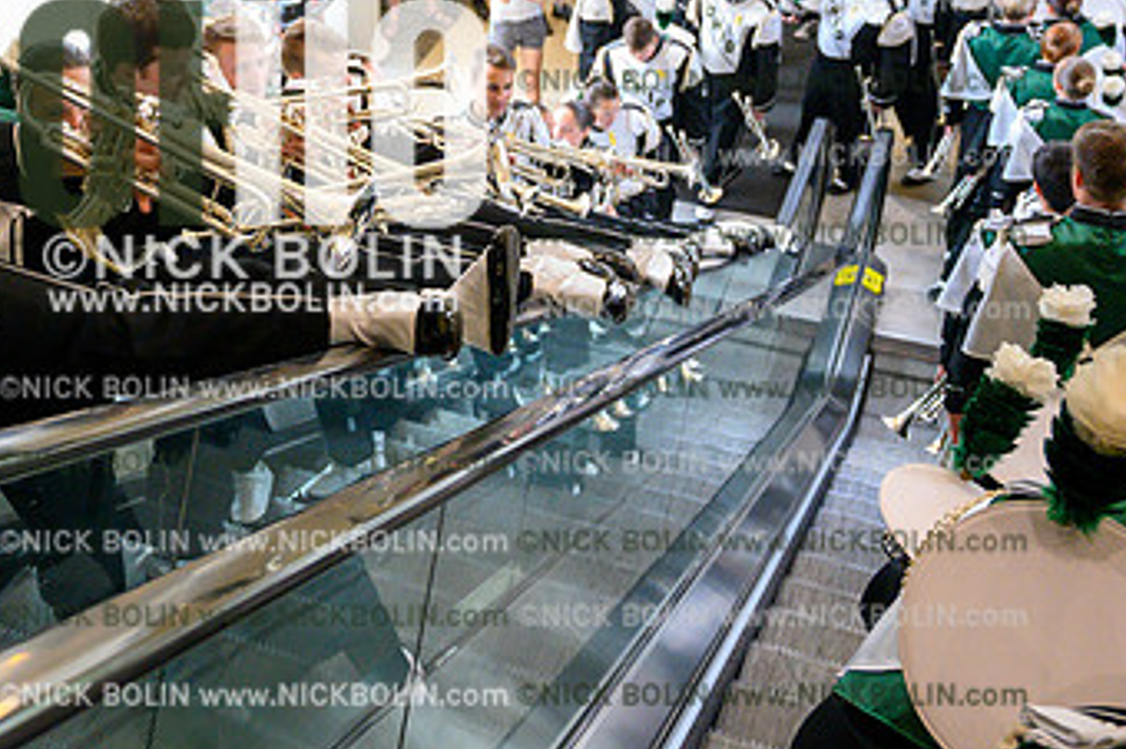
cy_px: 156
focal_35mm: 52
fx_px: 1625
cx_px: 252
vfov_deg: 25.5
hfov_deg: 37.1
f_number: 4
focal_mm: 30.5
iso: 6400
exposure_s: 1/800
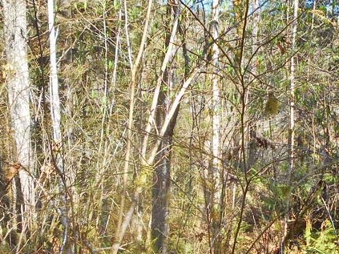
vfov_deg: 22.9
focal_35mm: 63
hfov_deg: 30.7
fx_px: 617
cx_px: 196
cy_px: 206
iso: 80
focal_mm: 4.6
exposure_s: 1/160
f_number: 3.2
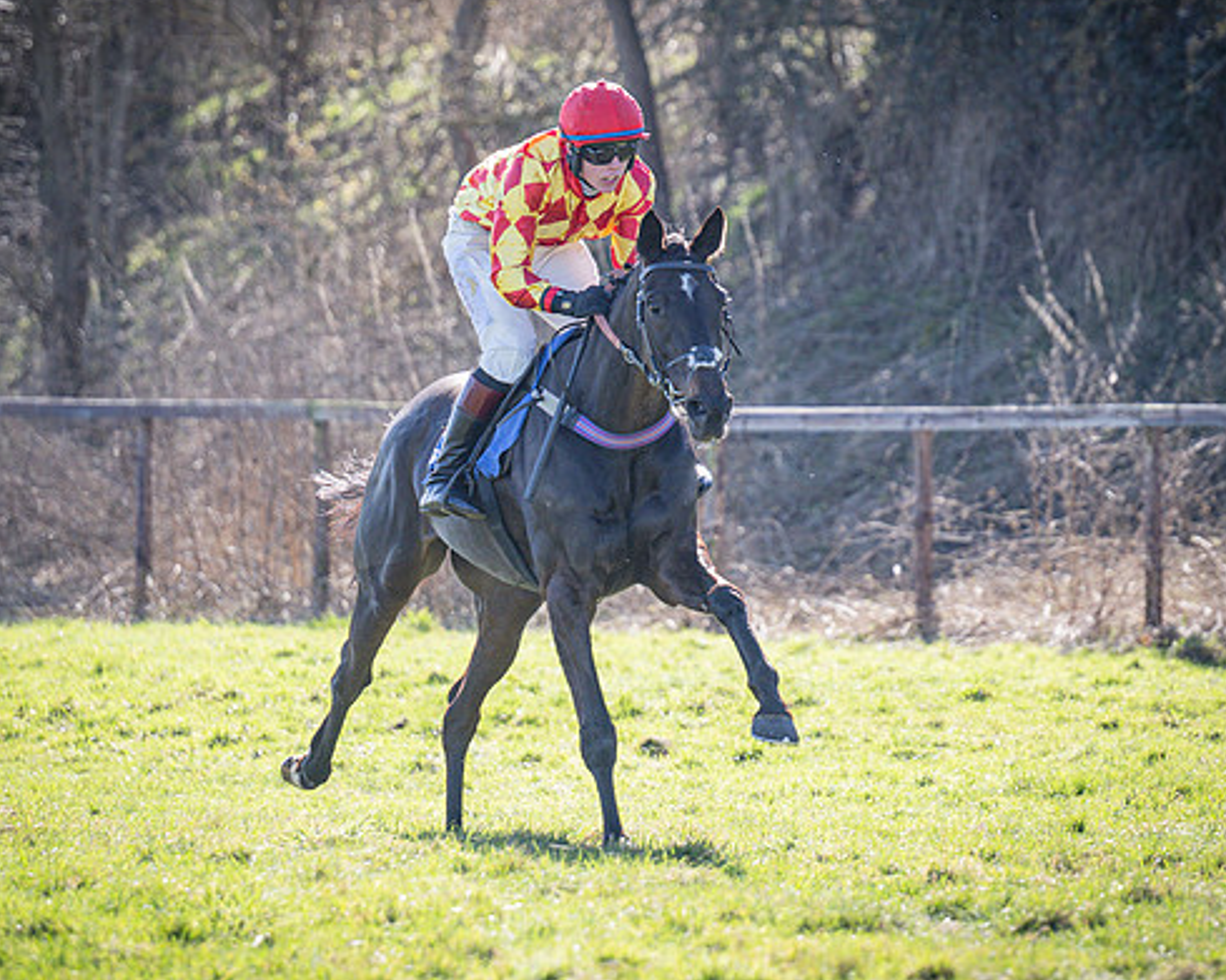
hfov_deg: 5.8
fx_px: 12008
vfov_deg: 4.7
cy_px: 317
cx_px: 652
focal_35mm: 331
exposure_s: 1/2000
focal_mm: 150
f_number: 2.8
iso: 400
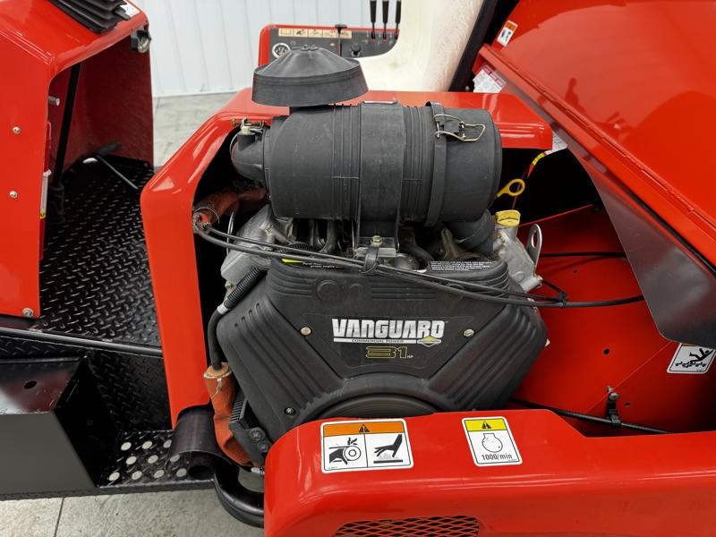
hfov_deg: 71.6
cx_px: 358
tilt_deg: -34.1
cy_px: 268
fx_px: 496
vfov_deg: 56.8
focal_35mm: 24
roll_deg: +0.4
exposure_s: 1/60
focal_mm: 6.76
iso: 125
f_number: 1.78
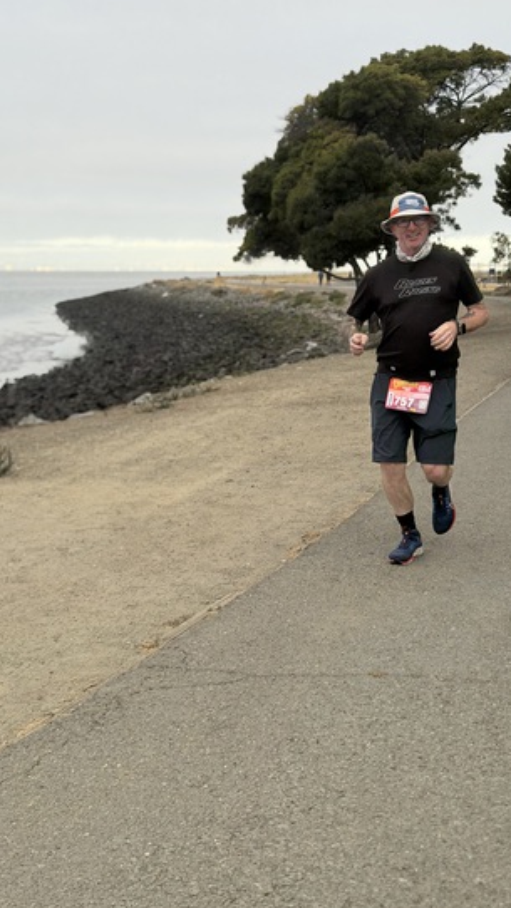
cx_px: 318
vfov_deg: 39.2
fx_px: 1276
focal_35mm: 53
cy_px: 456
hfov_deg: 22.6
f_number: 1.78
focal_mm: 6.76
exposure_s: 1/450
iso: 64
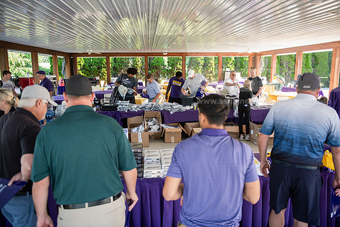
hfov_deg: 65.5
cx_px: 170
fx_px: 264
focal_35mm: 28
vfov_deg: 46.4
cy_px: 114
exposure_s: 1/200
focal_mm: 28
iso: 400
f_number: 3.2
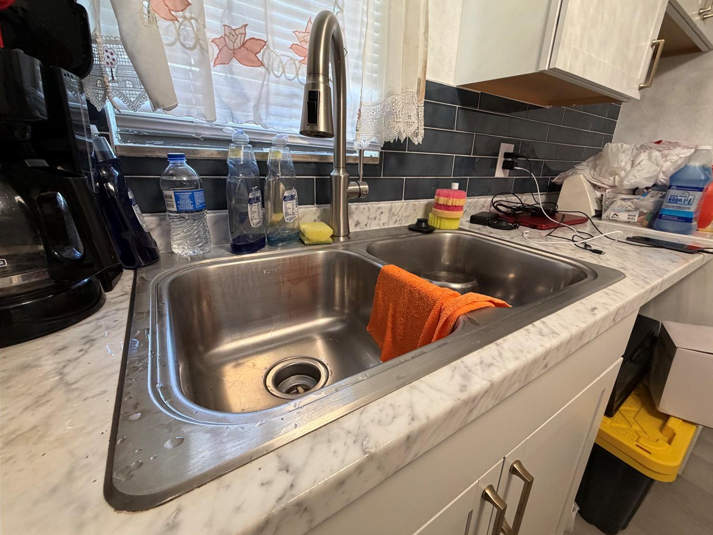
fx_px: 309
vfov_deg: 81.7
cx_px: 382
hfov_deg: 98.0
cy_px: 253
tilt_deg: -18.2
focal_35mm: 15
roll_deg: -2.8
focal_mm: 2.22
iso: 250
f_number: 2.2
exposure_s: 1/60
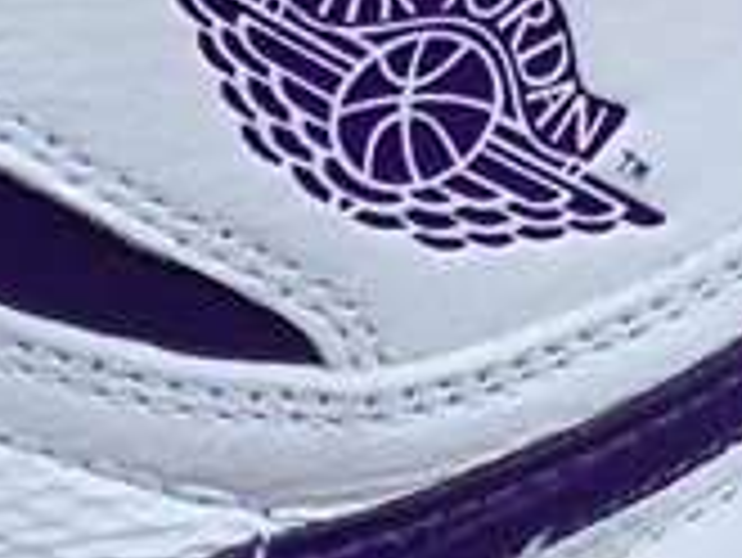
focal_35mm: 169
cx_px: -621
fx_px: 3625
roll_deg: -0.7
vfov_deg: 8.8
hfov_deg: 10.9
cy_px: 209
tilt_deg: -25.7
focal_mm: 3.3
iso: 25
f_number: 2.4
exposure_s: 1/702
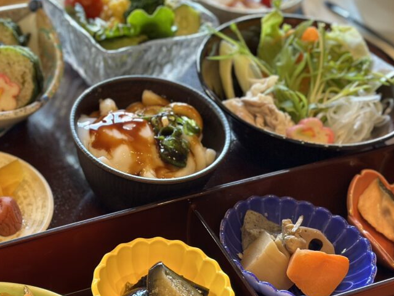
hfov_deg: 21.5
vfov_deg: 16.4
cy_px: 146
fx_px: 1024
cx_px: 77
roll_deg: -6.9
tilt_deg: -42.0
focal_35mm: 90
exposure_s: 1/60
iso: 80
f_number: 1.78
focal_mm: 6.86
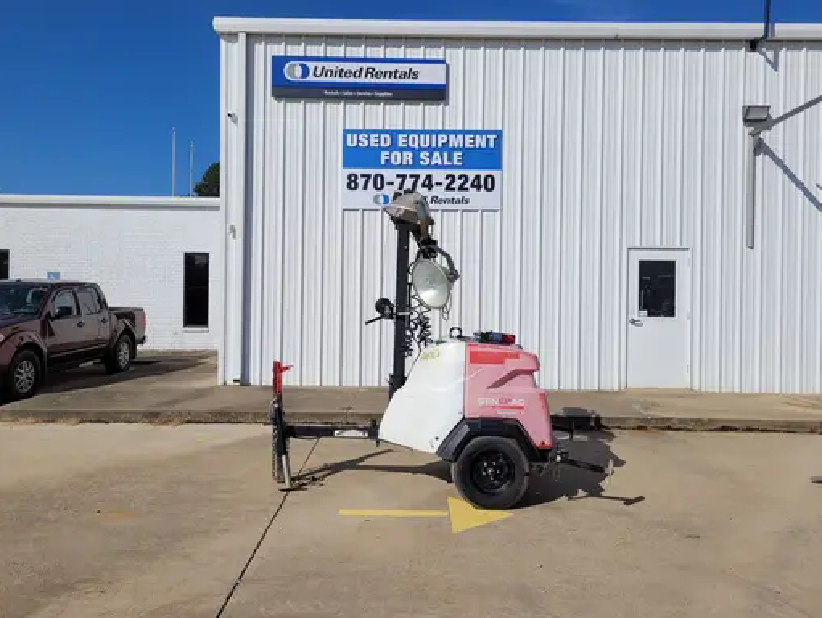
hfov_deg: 63.4
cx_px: 412
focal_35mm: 28
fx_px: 665
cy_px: 307
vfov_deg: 49.8
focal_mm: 5.4
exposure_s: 1/6218
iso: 40
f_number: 1.8
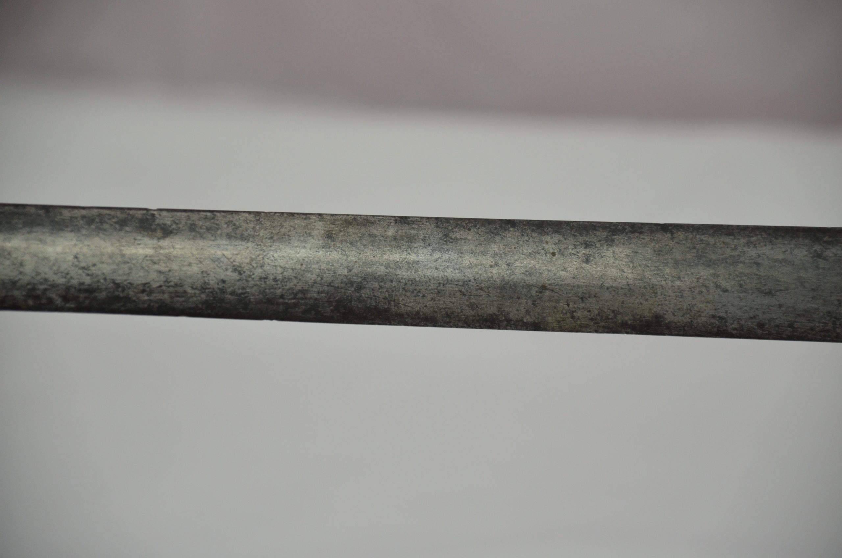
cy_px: 279
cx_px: 421
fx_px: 4727
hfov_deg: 10.2
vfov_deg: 6.8
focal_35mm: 202
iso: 800
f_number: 5.6
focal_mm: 135
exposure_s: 1/200
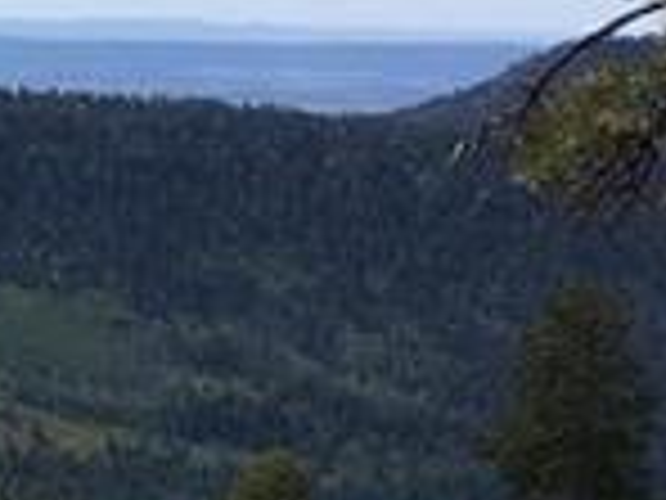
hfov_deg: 8.7
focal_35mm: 201
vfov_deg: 7.4
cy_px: 468
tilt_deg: -7.6
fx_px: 3867
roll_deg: -2.2
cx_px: -1058
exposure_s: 1/1832
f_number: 2.2
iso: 25
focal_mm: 4.15
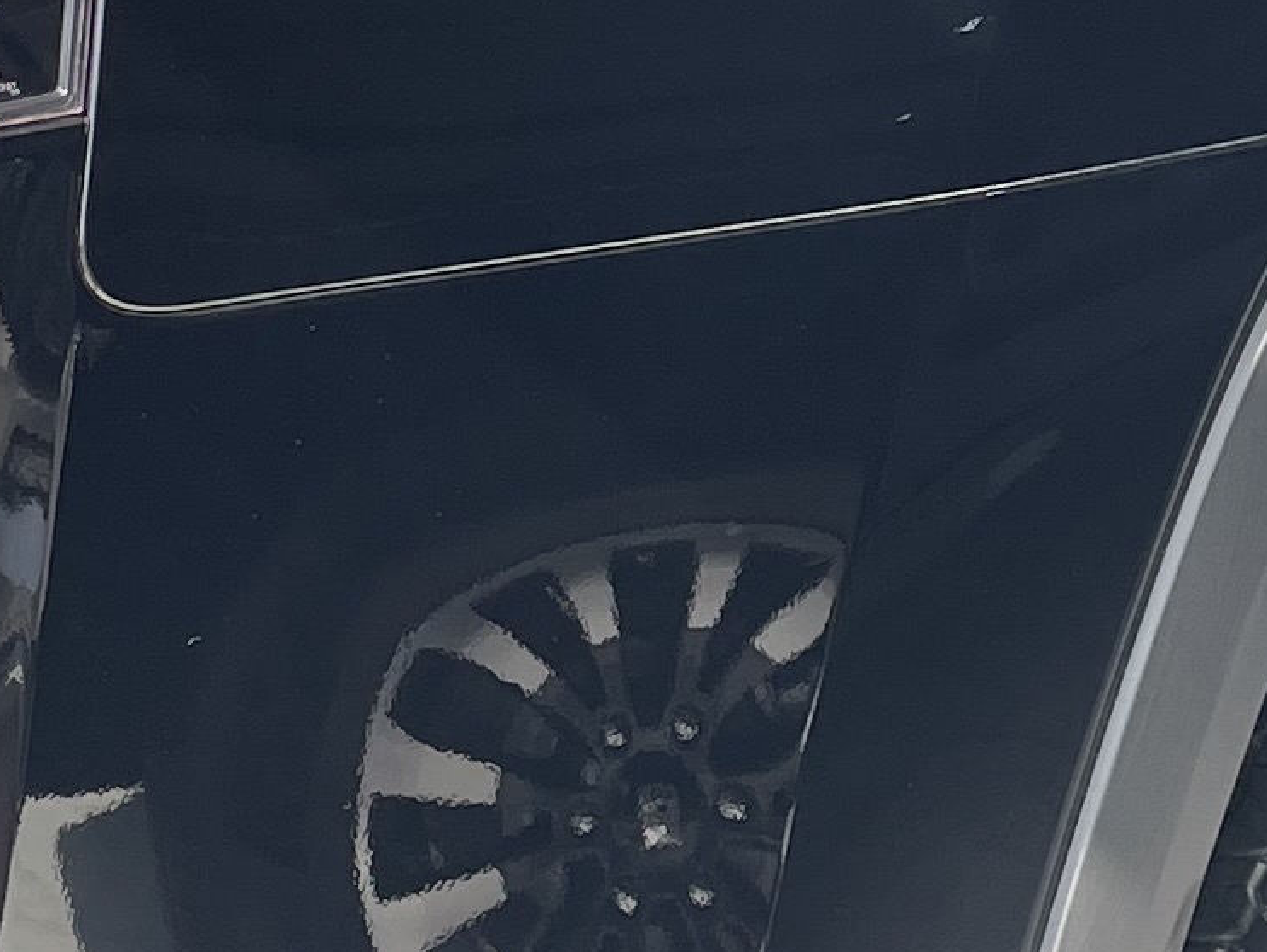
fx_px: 5163
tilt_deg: -11.9
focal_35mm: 141
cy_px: -104
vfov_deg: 10.4
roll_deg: +5.1
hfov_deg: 13.9
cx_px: 1069
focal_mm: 4.2
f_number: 1.6
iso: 32
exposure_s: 1/356
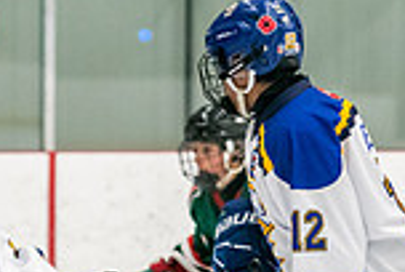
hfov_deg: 4.6
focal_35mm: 446
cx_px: 246
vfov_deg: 3.1
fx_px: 5027
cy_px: 420
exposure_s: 1/800
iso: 3200
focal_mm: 98
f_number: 2.8
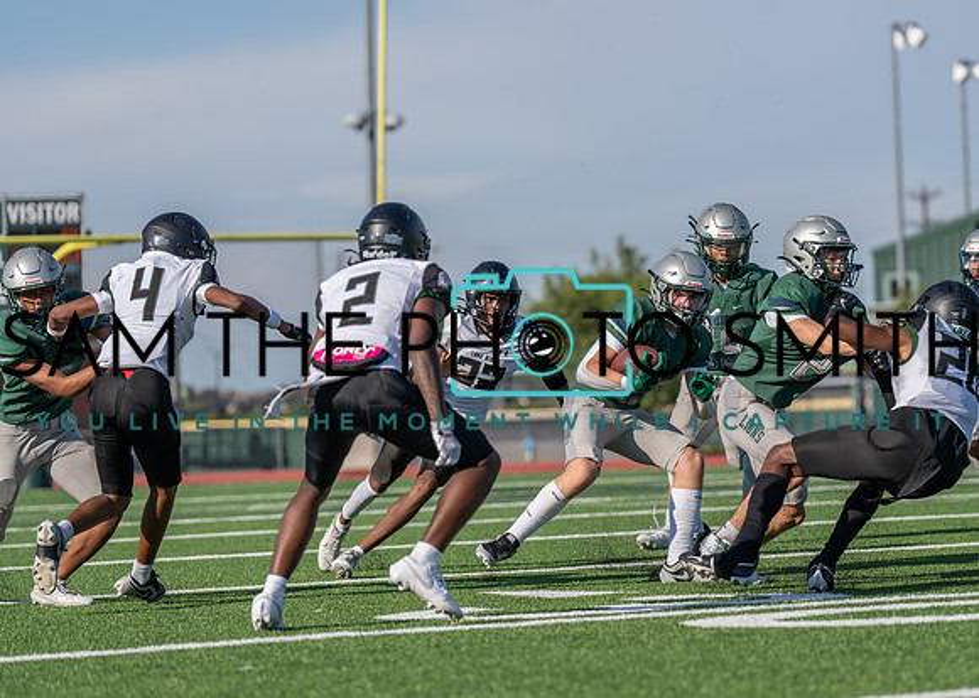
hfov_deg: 12.0
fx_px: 4639
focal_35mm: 167
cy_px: 373
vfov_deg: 8.6
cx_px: 589
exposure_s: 1/2500
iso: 100
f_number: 2.8
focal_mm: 138
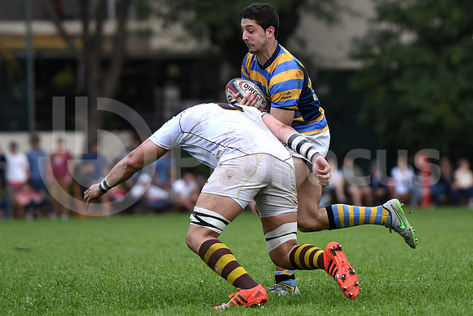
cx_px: 236
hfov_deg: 7.0
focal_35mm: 292
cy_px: 158
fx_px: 3844
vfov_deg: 4.7
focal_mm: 195
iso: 640
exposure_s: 1/1250
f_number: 3.5
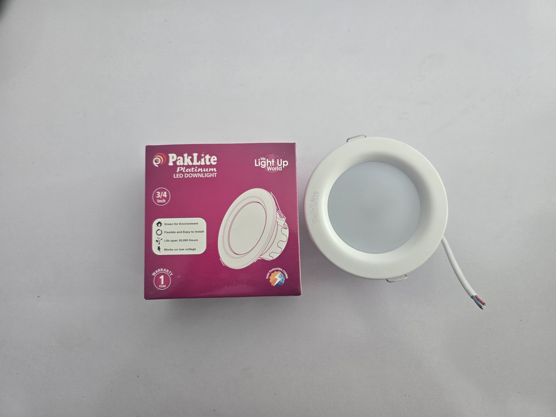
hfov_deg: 73.9
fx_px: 369
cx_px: 278
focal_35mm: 23
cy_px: 208
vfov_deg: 58.9
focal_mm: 6.3
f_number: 1.7
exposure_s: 1/101
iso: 160
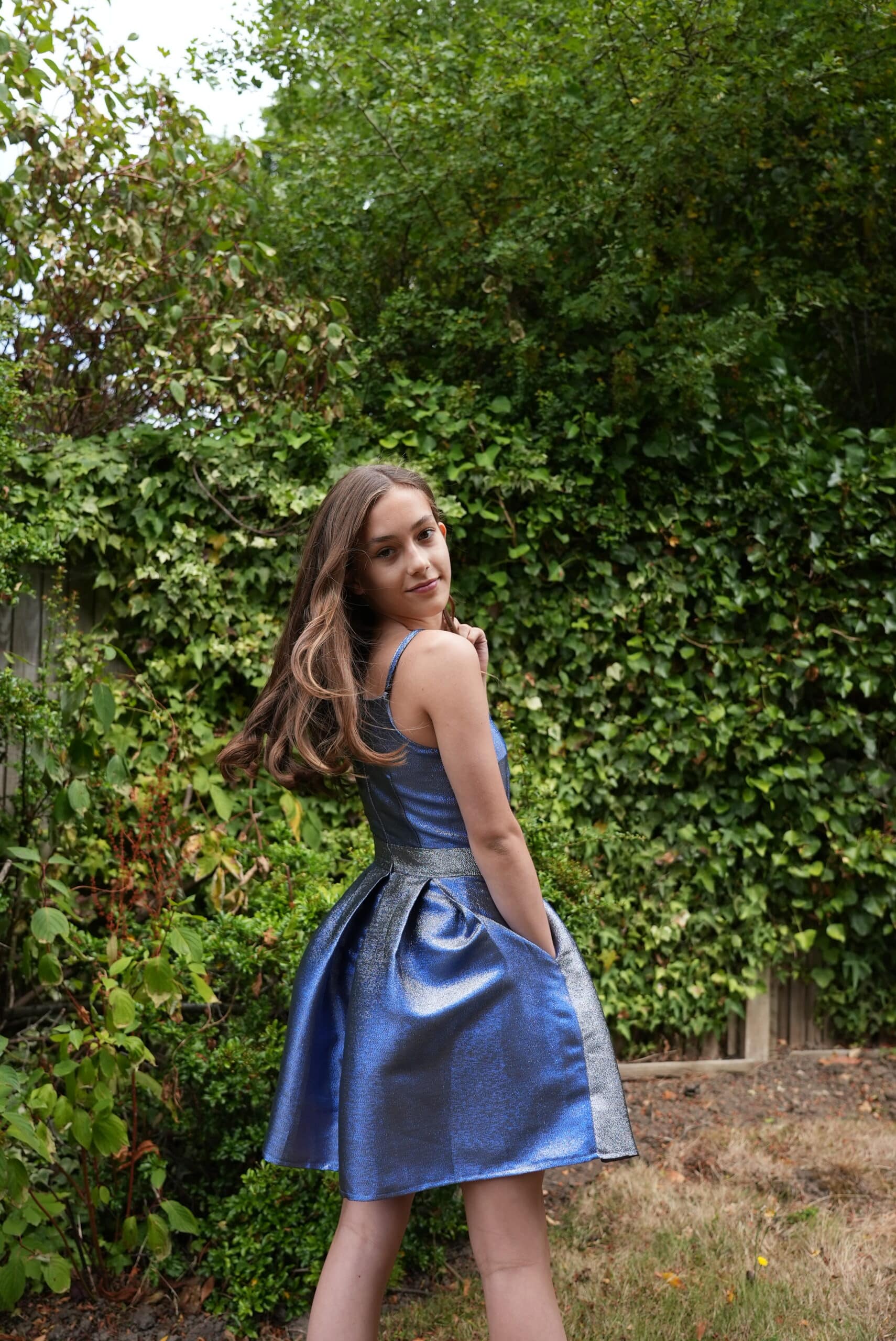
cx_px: 448
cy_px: 670
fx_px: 1156
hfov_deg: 42.4
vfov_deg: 60.3
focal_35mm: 31
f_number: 4
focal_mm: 31
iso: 500
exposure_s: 1/1250
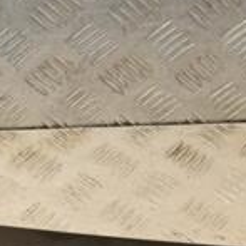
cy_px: 243
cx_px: 7
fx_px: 1043
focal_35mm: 130
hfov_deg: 13.3
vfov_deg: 13.3
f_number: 7.1
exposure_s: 1/200
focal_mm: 25
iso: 800
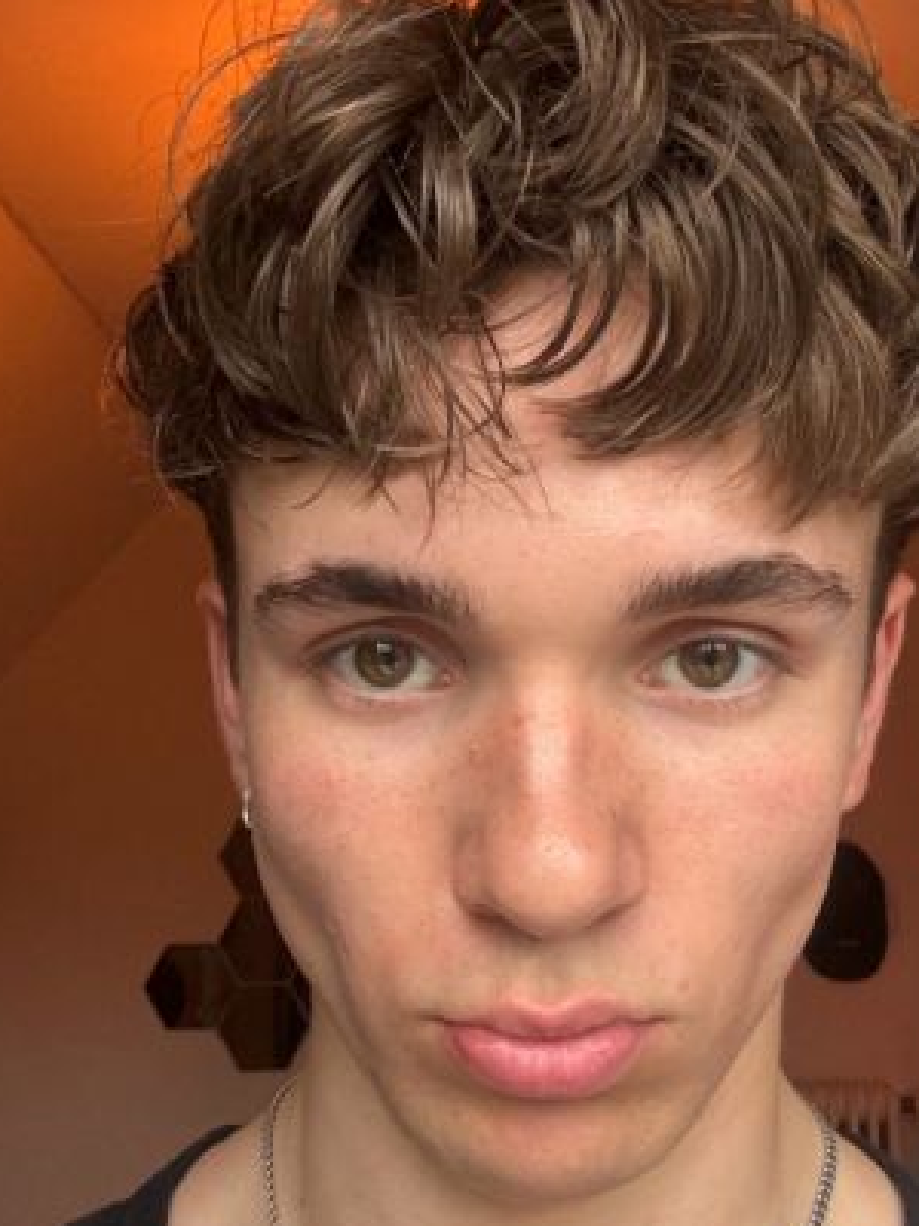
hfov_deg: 32.1
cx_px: 521
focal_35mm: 45
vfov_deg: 42.1
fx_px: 1593
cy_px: 622
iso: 200
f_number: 1.9
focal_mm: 2.69
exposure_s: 1/60
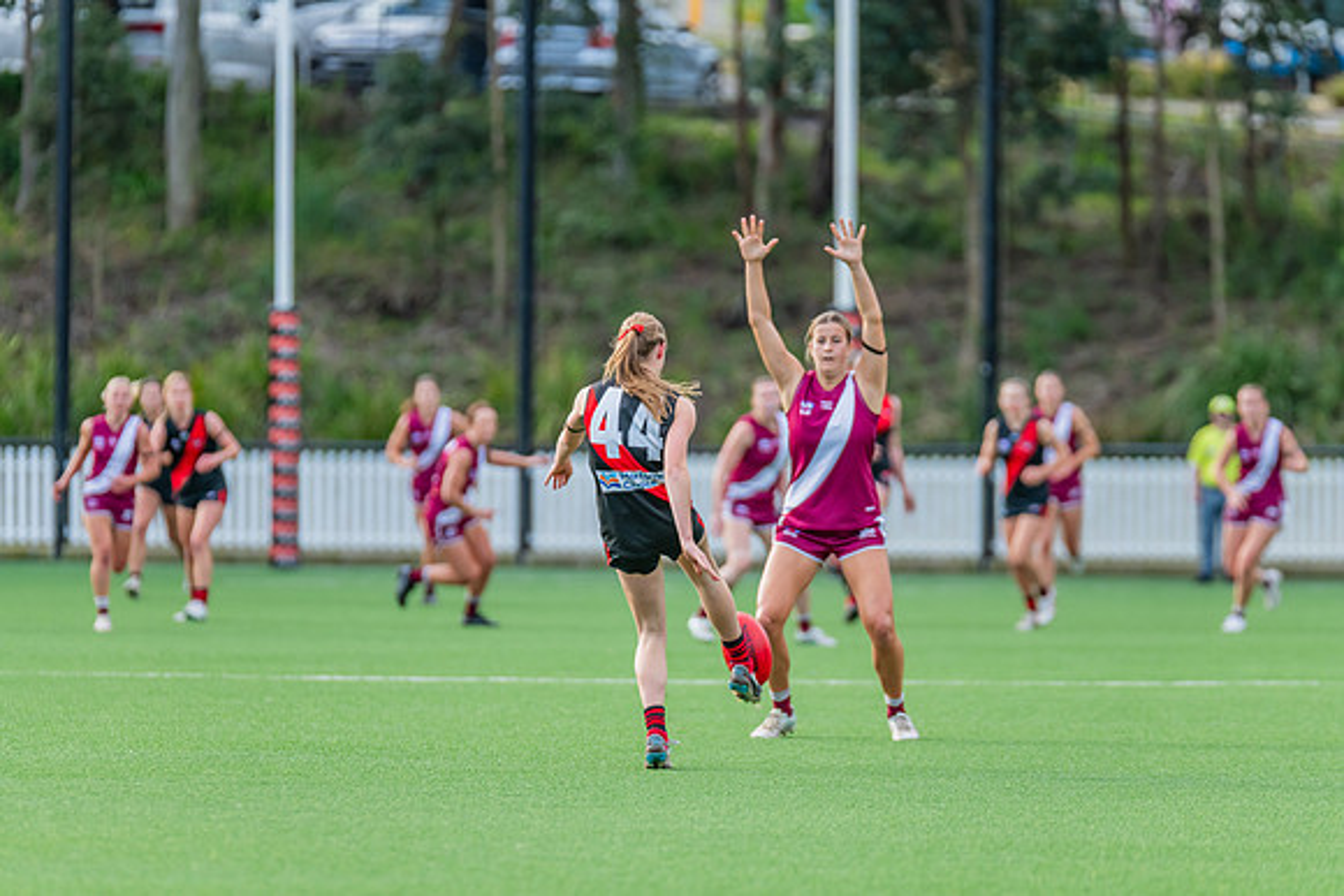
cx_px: 672
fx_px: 12486
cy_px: 448
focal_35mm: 334
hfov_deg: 6.2
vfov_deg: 4.1
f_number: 4.5
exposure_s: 1/1000
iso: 800
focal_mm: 330
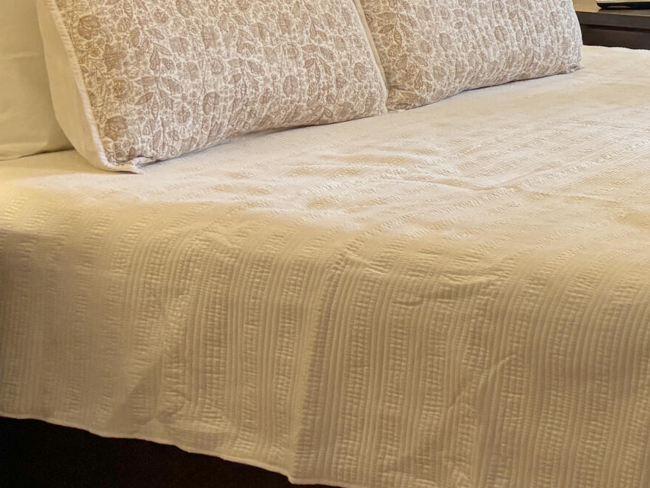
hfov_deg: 19.5
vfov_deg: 16.1
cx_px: 962
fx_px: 1653
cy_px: -94
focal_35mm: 88
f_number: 1.6
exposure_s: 1/60
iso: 160
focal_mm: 5.96
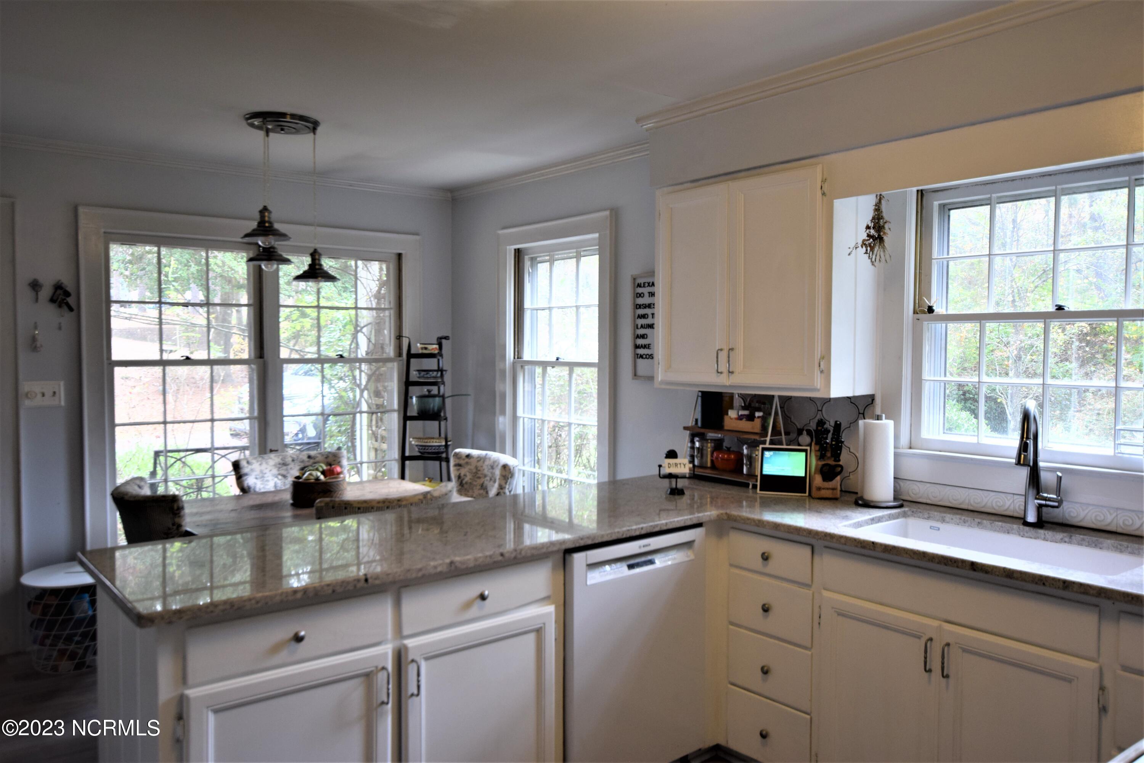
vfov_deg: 47.9
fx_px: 858
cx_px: 572
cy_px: 382
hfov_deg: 67.4
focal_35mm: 27
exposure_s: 1/60
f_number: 4
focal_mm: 18
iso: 400
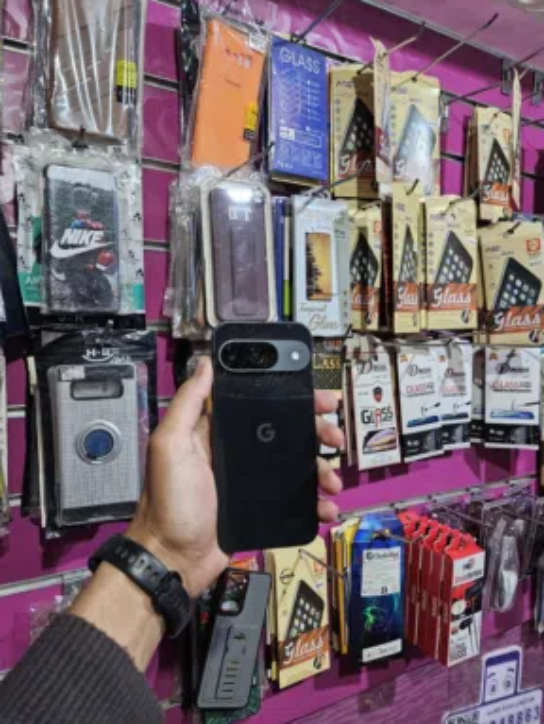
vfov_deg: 71.5
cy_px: 355
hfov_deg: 56.9
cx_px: 276
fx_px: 502
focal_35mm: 24
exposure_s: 1/40
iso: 640
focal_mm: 5.4
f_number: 1.8
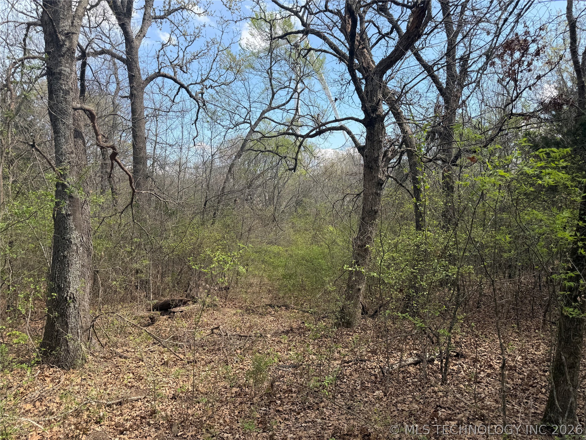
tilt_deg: -0.9
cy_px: 220
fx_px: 406
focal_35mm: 24
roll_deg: -1.2
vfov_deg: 56.8
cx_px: 293
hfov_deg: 71.6
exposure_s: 1/1522
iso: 80
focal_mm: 6.76
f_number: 1.78
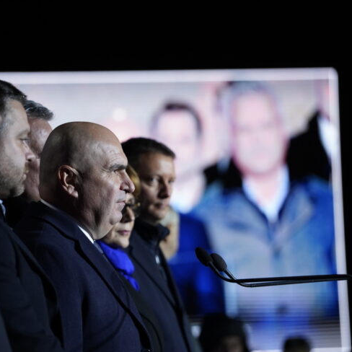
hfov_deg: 7.5
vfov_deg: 7.5
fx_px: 2692
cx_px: 113
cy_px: 181
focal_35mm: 234
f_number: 4
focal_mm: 175
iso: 2000
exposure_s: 1/250
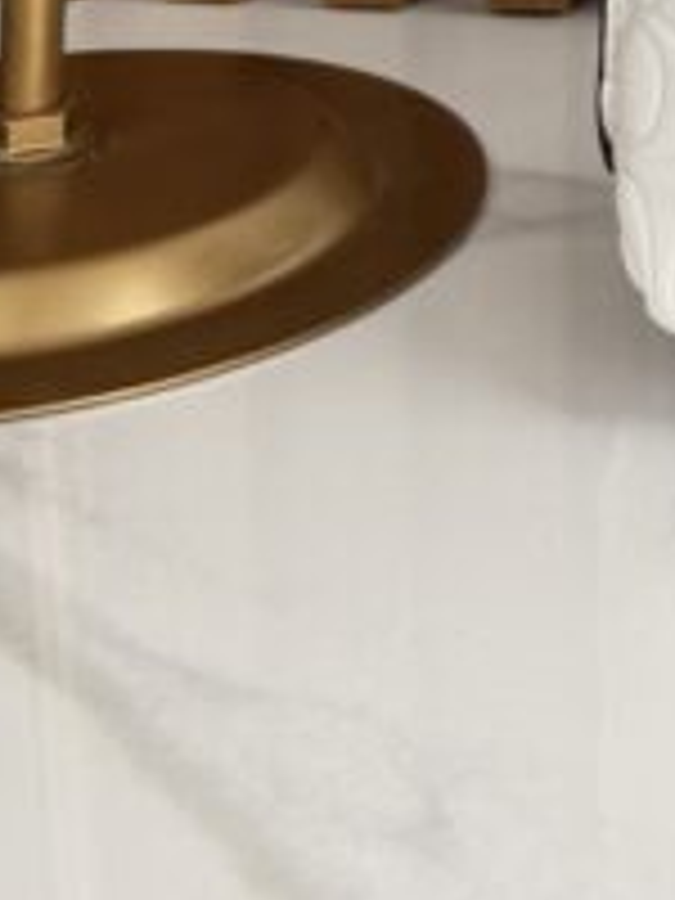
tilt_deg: -5.7
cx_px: 1192
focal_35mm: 96
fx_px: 2496
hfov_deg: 13.8
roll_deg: -0.3
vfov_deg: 17.3
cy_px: -630
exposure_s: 1/297
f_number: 1.78
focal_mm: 6.76
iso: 80
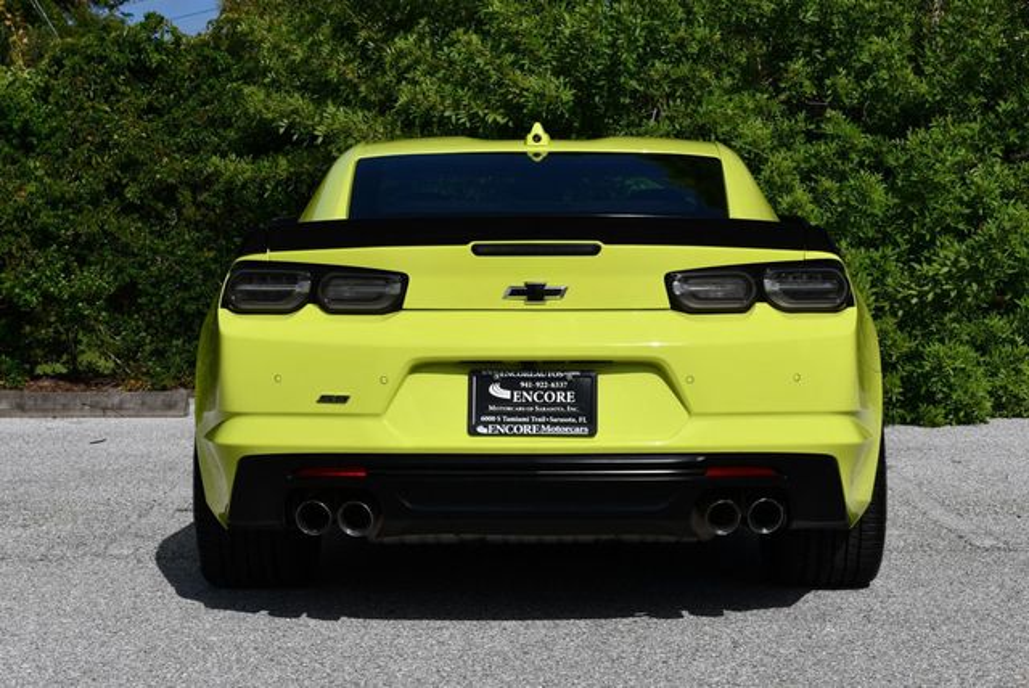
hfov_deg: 26.6
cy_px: 344
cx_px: 514
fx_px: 2174
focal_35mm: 76
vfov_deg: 18.0
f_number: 10
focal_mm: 38
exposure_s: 1/400
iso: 100
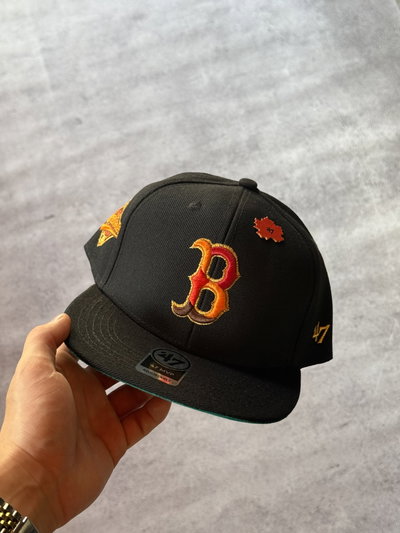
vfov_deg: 39.6
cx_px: 200
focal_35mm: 48
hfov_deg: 30.3
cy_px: 266
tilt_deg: -71.3
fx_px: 739
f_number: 1.78
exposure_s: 1/121
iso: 64
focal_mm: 6.76
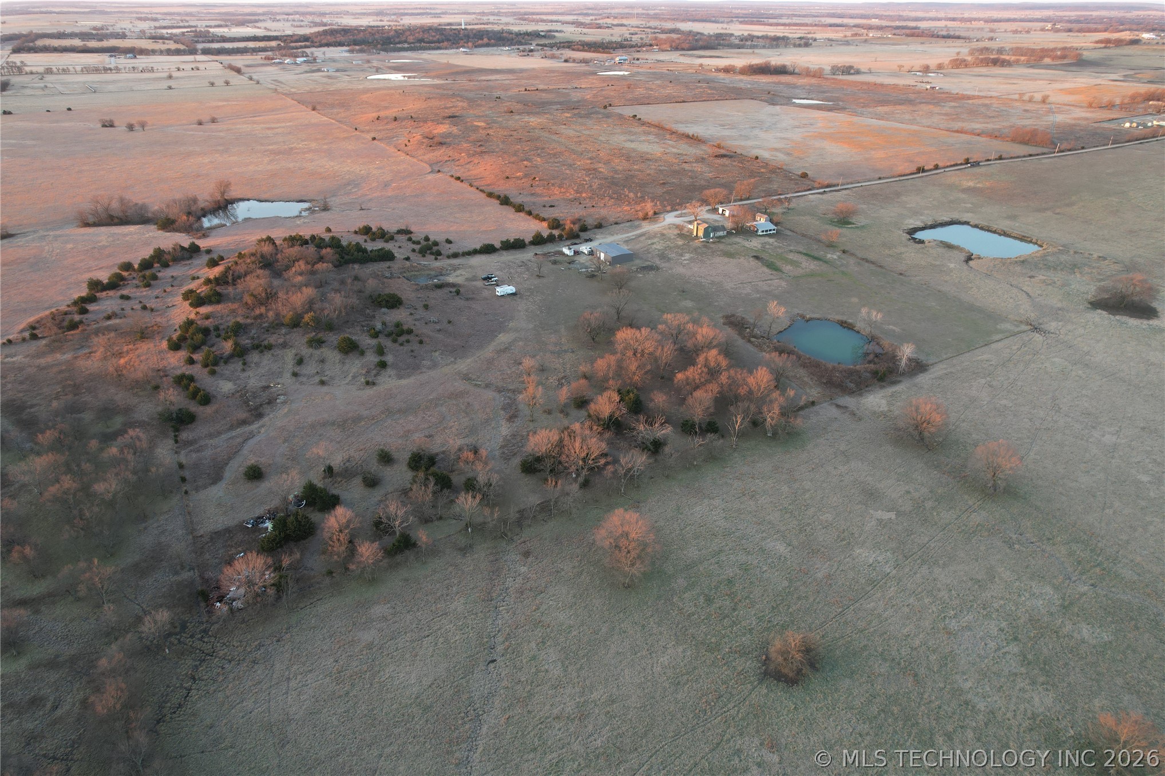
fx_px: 712
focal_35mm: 22
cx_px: 582
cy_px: 388
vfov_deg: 57.2
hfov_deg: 78.6
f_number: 2.8
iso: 100
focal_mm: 8.38
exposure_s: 1/30
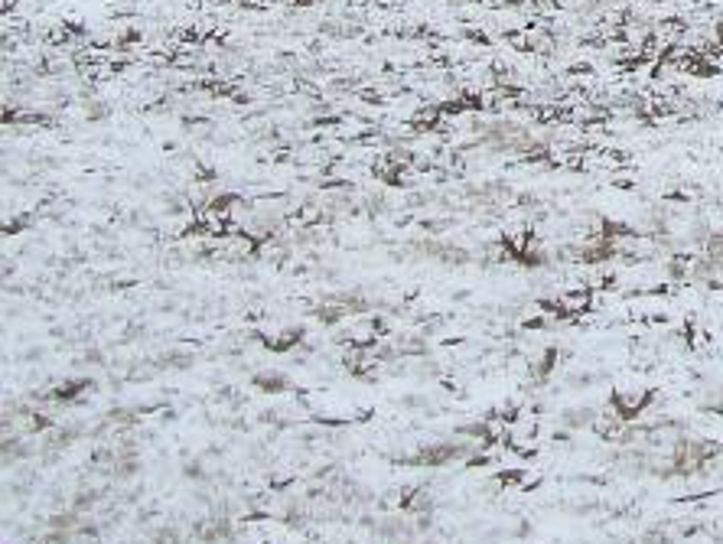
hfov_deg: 10.9
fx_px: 3471
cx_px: 1404
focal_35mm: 166
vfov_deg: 8.6
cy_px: -399
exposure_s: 1/640
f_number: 4
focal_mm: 5.85
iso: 64
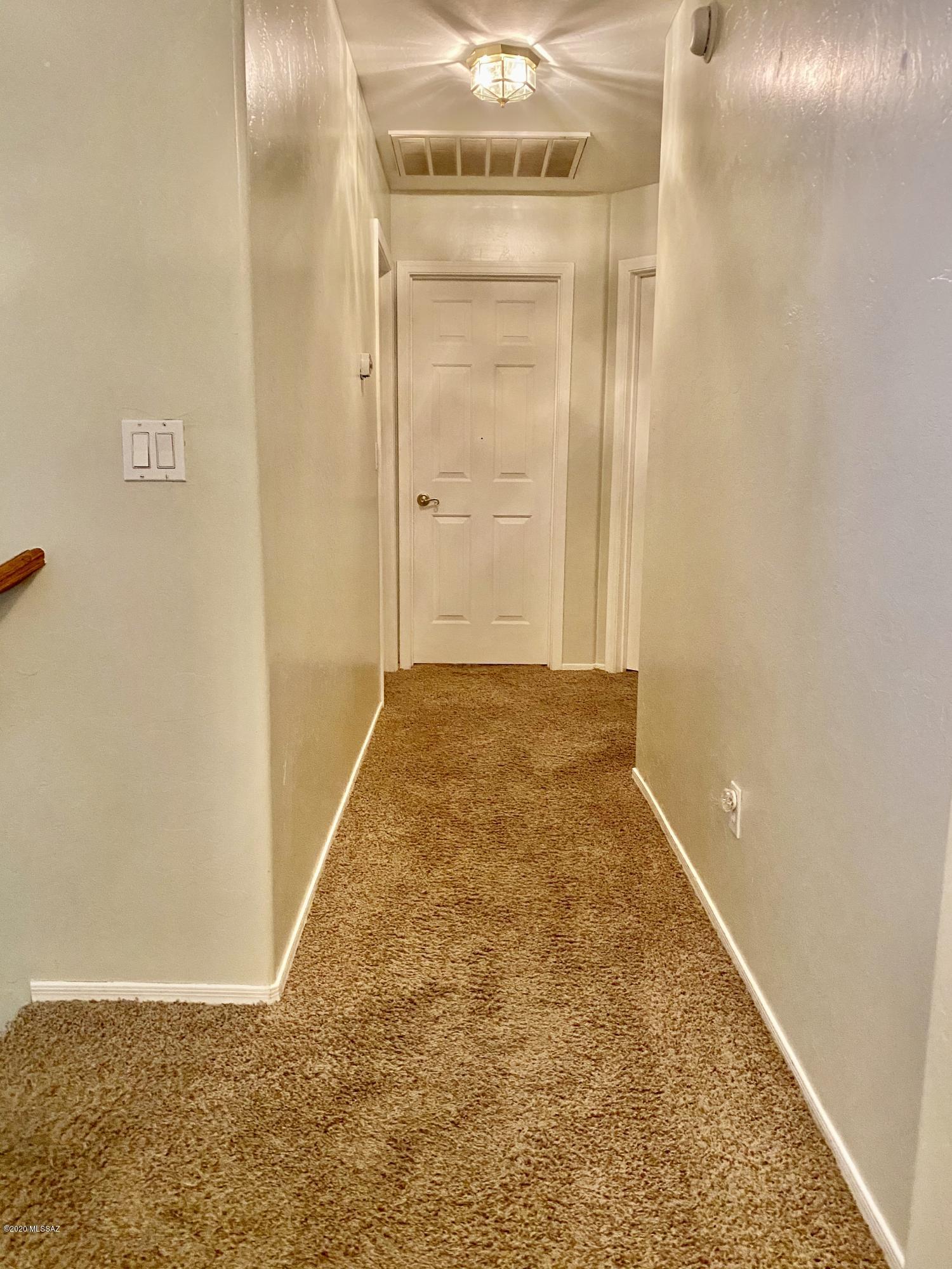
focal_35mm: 26
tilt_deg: -9.2
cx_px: 476
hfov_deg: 53.1
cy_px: 634
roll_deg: -1.4
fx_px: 953
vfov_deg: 67.3
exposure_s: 1/30
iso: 500
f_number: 1.8
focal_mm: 4.25
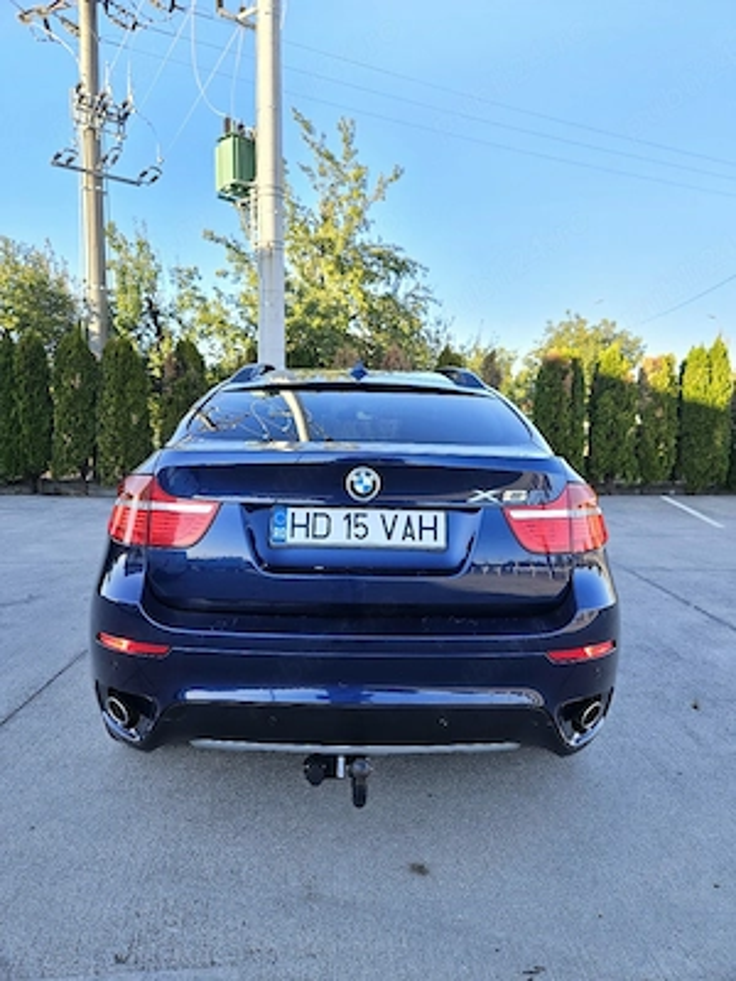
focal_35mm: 23
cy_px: 490
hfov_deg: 58.9
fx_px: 652
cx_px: 368
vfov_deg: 73.9
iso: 50
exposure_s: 1/370
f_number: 1.8
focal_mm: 5.4
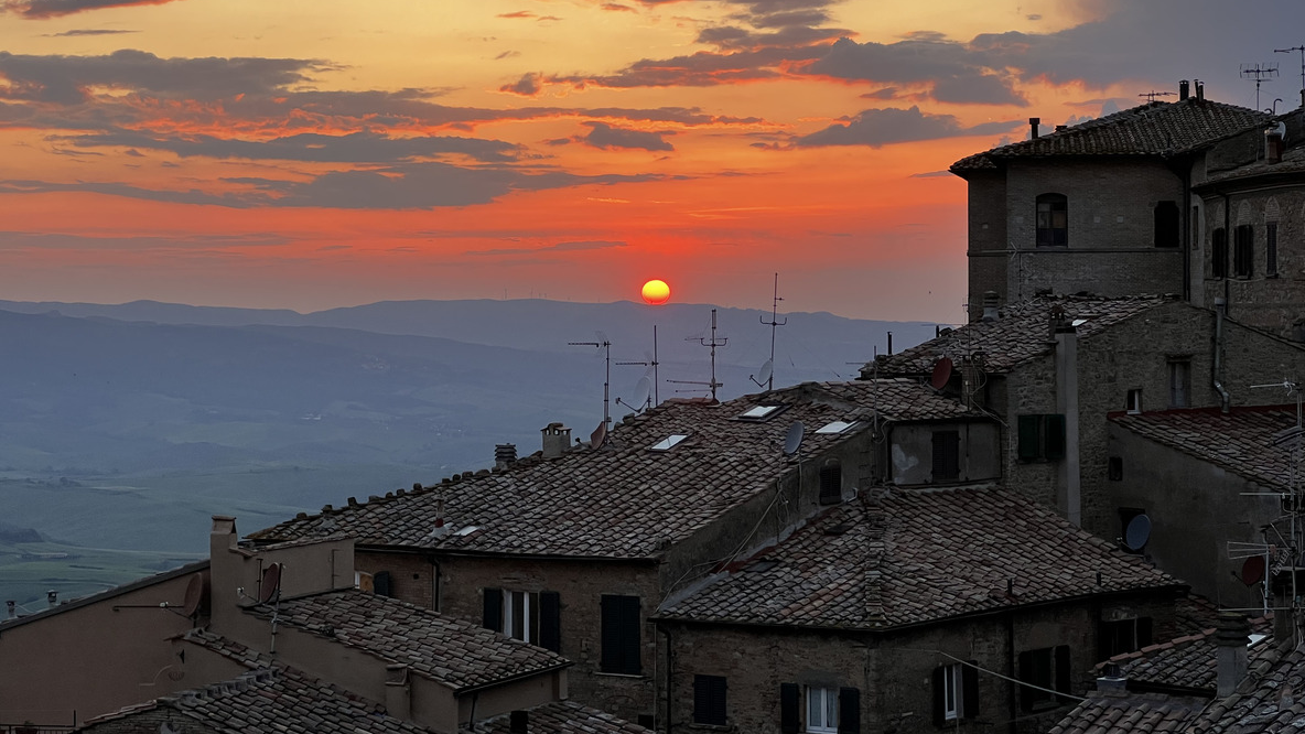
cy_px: 339
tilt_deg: -0.7
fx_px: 2941
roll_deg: +0.2
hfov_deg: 25.0
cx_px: 652
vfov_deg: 14.2
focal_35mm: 85
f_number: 2.8
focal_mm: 9
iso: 64
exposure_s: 1/122
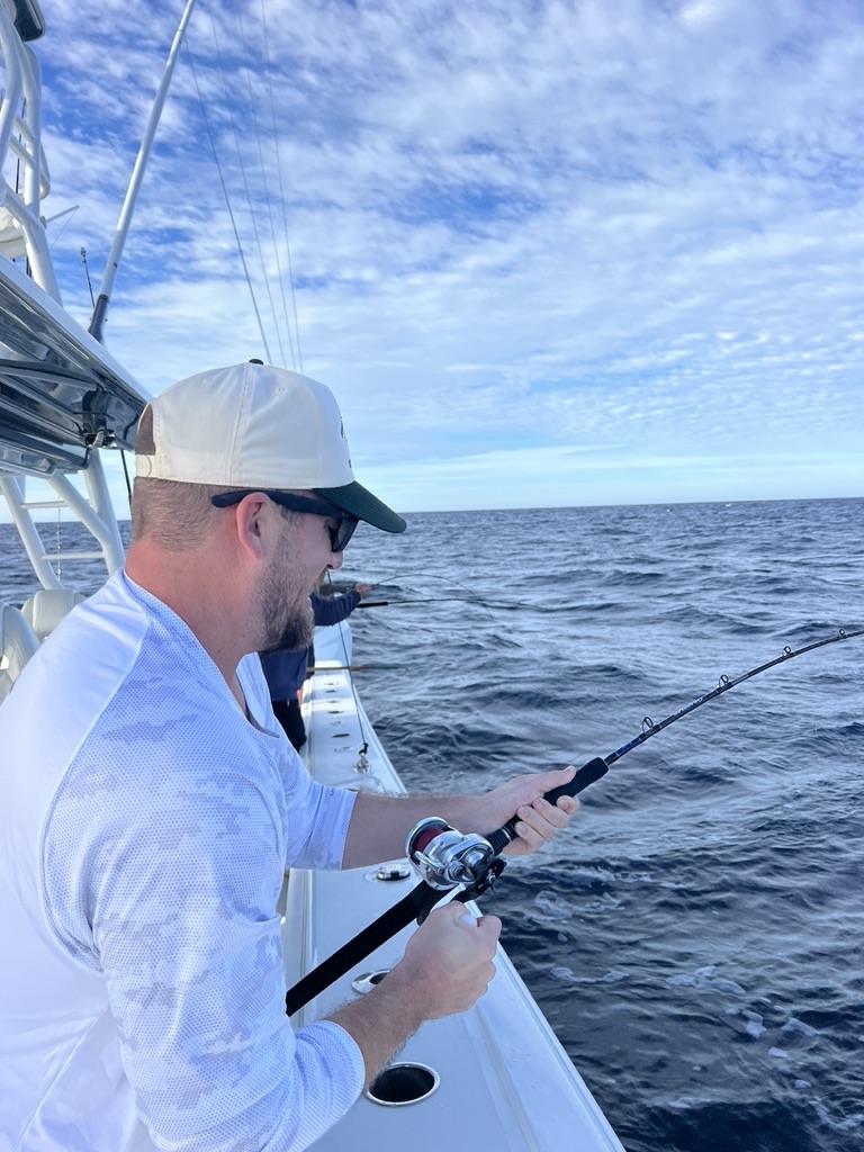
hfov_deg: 53.1
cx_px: 432
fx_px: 865
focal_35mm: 26
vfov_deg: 67.3
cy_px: 576
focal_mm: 5.7
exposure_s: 1/2994
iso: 50
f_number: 1.5
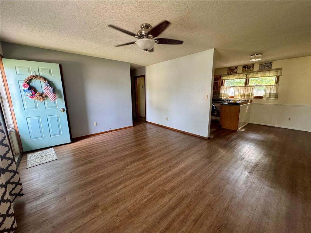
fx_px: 126
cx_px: 156
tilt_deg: -12.3
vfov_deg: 85.7
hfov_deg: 102.1
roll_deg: +0.6
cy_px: 116
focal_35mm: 14
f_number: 2.2
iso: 400
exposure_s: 1/60
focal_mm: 2.22
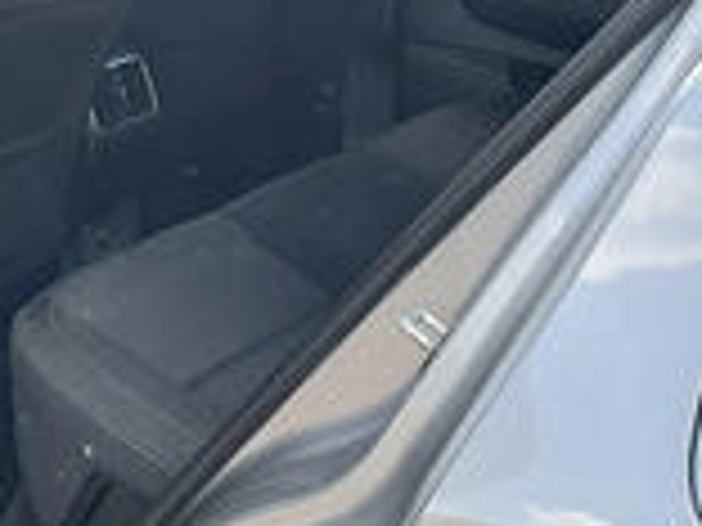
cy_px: 108
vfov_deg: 20.2
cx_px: 54
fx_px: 1460
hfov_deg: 26.0
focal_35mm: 72
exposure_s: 1/170
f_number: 1.8
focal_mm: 3
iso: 32
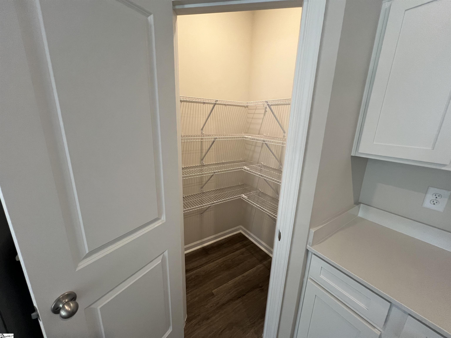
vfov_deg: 89.9
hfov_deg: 106.2
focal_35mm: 13
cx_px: 226
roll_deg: -1.8
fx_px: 169
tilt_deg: -15.6
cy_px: 169
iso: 200
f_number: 1.8
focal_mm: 1.57
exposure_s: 1/120
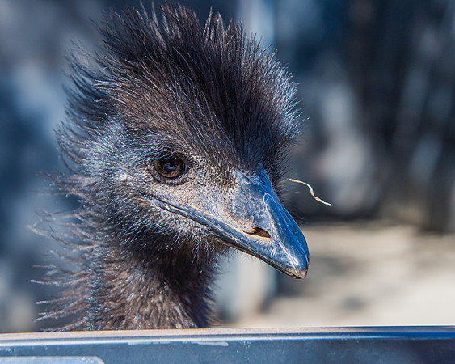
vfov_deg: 9.0
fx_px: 2304
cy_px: 182
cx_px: 255
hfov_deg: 11.3
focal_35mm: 171
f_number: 6.3
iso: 250
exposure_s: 1/800
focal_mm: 100
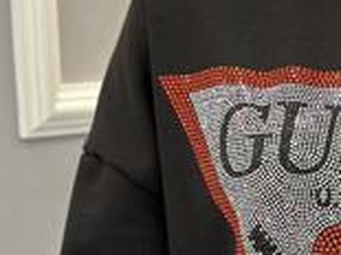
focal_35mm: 161
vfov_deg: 9.0
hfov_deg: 12.0
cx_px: 405
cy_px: 354
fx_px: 1585
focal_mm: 6.86
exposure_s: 1/50
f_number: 1.78
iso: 100
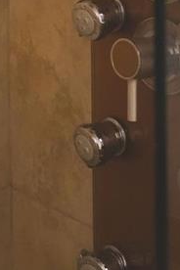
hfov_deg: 10.0
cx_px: -194
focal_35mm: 126
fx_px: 945
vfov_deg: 15.1
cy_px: -135
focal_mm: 29
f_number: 3.5
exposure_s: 1/160
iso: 10000
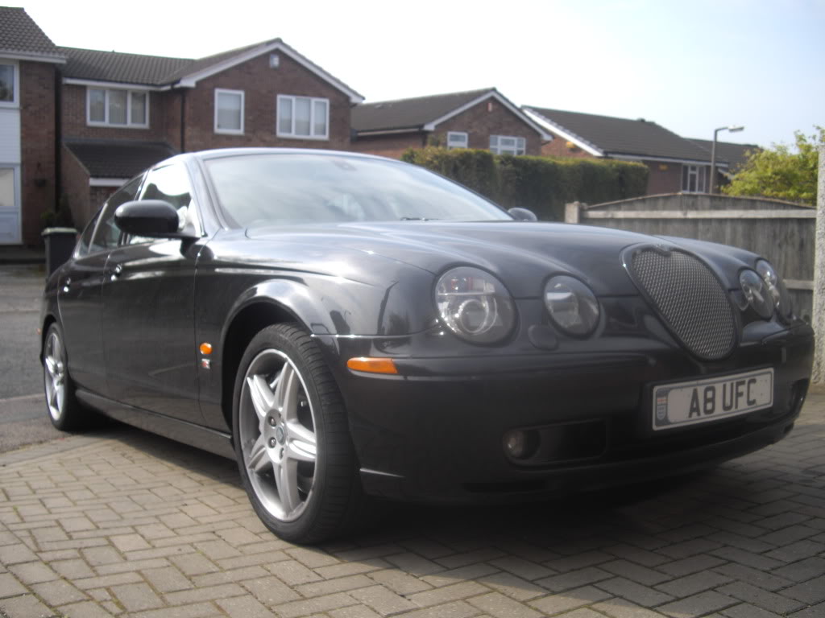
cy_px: 309
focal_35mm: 38
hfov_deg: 49.0
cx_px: 412
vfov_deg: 37.7
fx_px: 906
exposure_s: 1/400
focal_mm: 7.9
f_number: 2.8
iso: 50
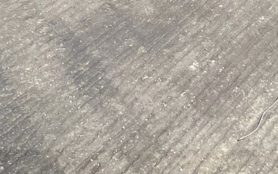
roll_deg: -13.6
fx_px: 841
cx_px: 387
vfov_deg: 10.0
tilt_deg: -8.0
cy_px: -270
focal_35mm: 111
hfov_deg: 17.3
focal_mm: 5.1
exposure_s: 1/1776
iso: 50
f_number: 1.6
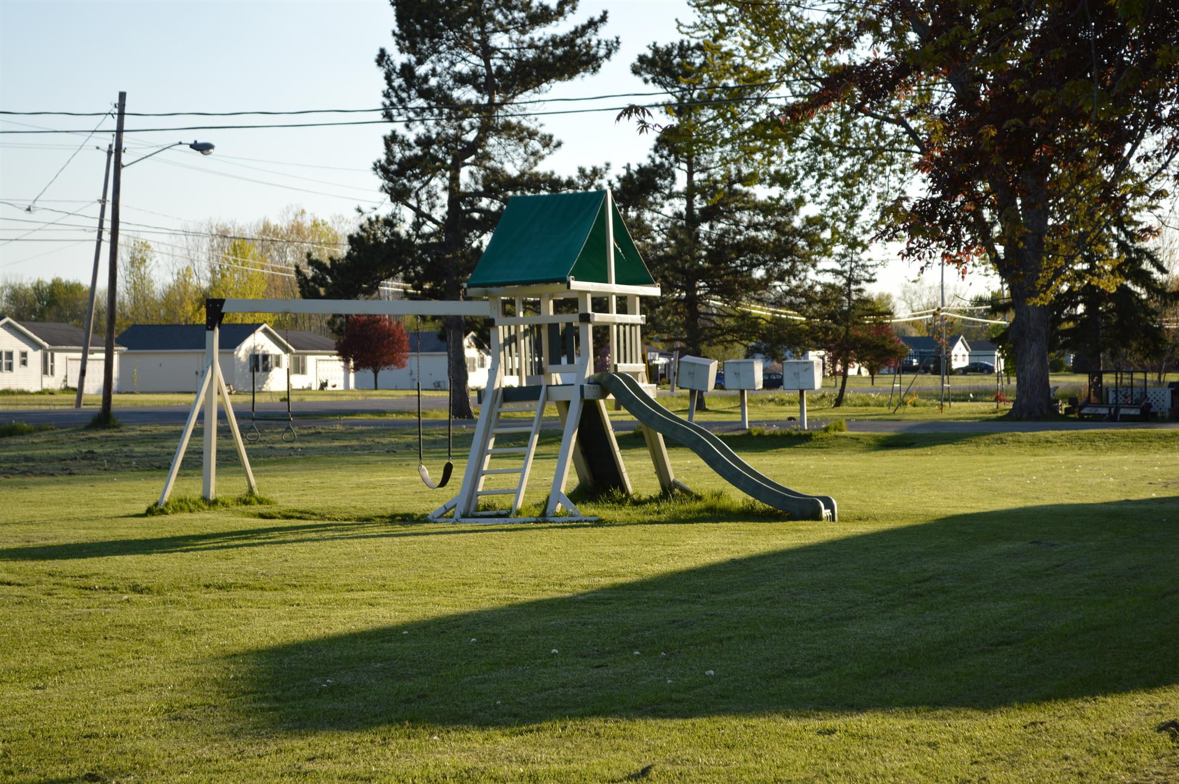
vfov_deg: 16.5
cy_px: 392
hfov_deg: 24.6
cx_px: 590
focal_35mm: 82
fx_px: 2700
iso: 100
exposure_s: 1/200
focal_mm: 55
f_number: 6.3
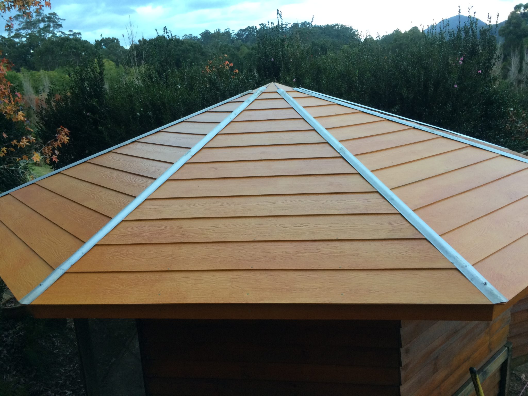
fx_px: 442
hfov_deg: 61.7
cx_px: 264
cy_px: 198
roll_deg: +3.4
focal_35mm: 29
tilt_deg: -17.4
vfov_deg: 48.2
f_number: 2.2
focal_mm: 4.15
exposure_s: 1/33
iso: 125
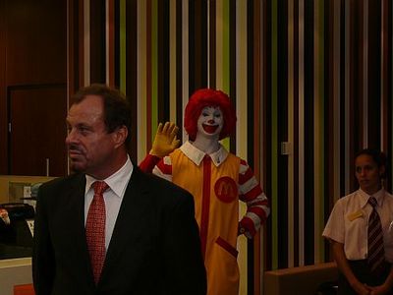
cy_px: 148
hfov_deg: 20.2
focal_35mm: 97
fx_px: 1101
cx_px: 196
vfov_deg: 15.2
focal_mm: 13.1
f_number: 4
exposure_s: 1/30
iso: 100
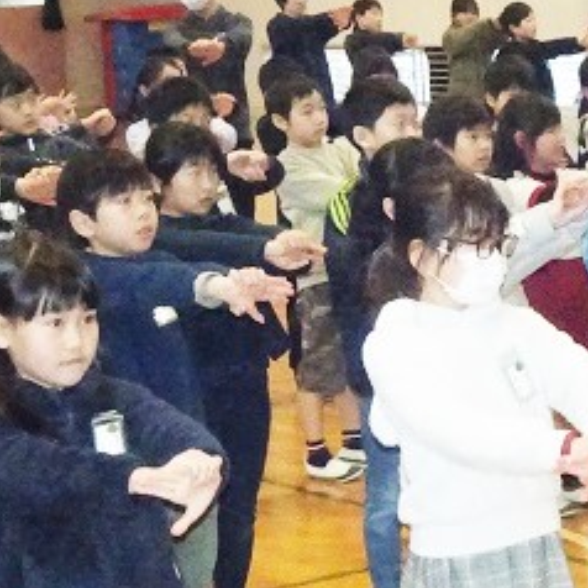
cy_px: 298
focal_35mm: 131
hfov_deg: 13.2
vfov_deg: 13.3
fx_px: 2518
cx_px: 510
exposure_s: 1/500
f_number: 4.5
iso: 3200
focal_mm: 8.18
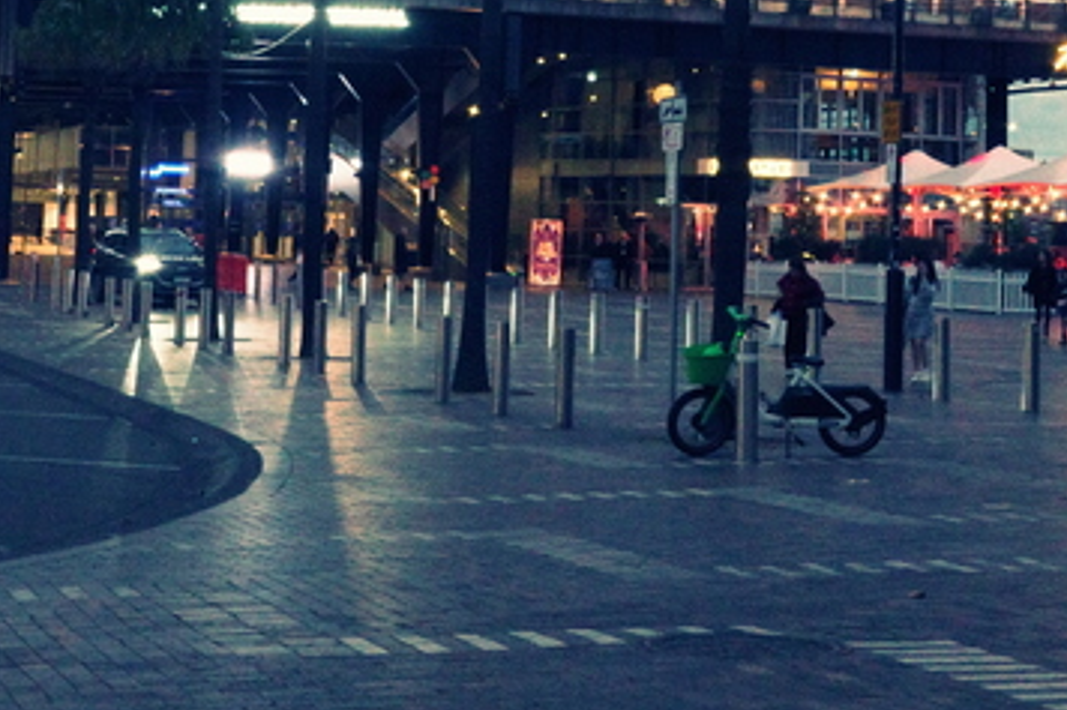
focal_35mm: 90
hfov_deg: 22.6
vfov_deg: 14.9
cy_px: 10
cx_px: 402
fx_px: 2666
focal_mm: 26
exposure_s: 1/20
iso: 8000
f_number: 16
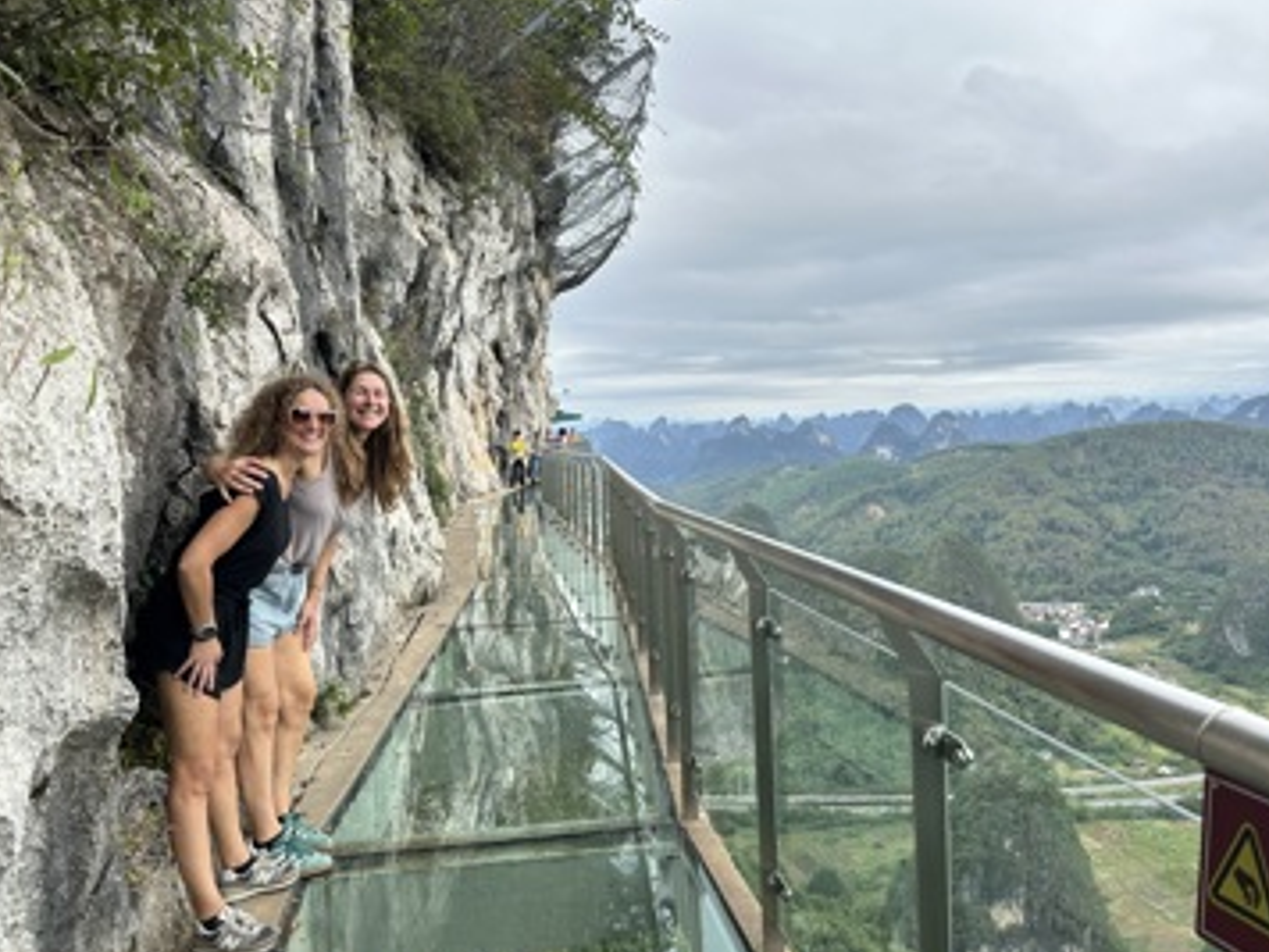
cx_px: 667
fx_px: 990
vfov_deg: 51.3
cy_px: 456
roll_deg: +2.9
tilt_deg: -1.1
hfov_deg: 65.3
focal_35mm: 27
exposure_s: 1/1664
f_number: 1.78
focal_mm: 6.86
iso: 80
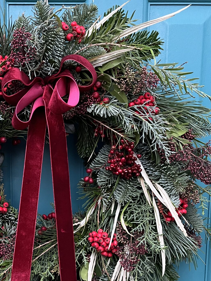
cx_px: 44
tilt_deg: -8.8
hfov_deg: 29.6
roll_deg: +1.2
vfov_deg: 39.3
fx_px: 390
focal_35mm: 48
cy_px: 181
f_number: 1.6
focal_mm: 5.1
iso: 320
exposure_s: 1/60
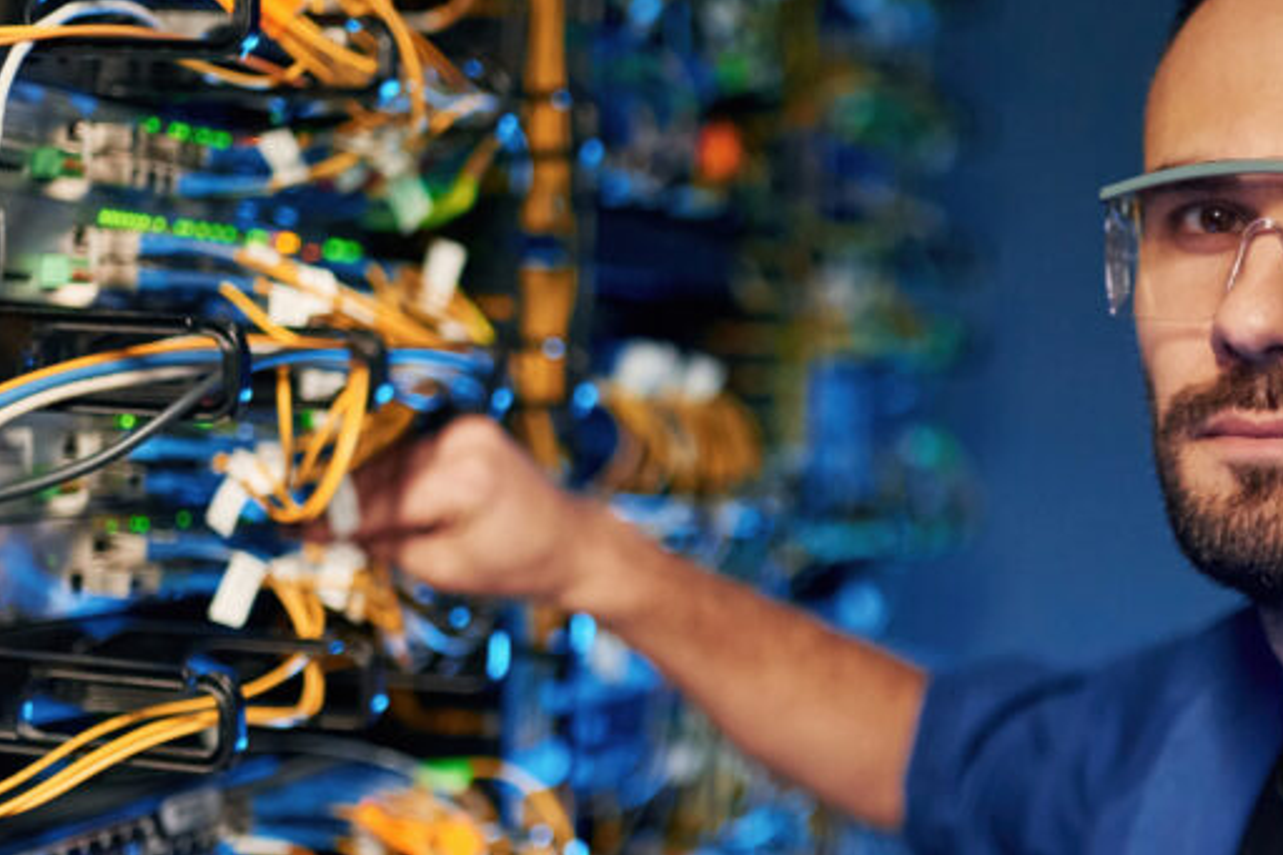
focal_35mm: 70
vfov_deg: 19.4
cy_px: 525
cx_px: 875
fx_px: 2494
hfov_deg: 28.6
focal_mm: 35
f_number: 1.8
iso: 1600
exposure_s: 1/400
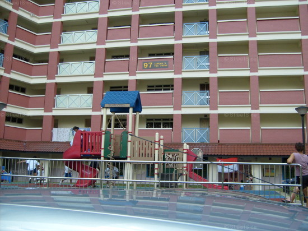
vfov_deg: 40.7
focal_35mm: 35
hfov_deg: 52.6
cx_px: 154
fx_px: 311
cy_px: 116
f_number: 2.8
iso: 80
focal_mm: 5.8
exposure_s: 1/350
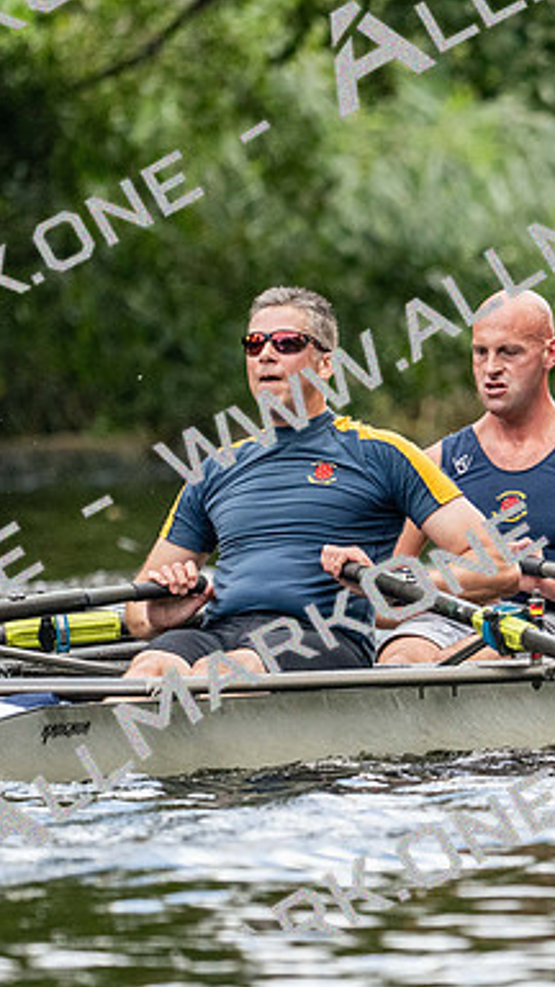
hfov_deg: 1.3
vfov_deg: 2.3
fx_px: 24854
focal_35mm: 950
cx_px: 470
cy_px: 494
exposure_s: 1/2500
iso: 1400
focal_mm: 400
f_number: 4.5
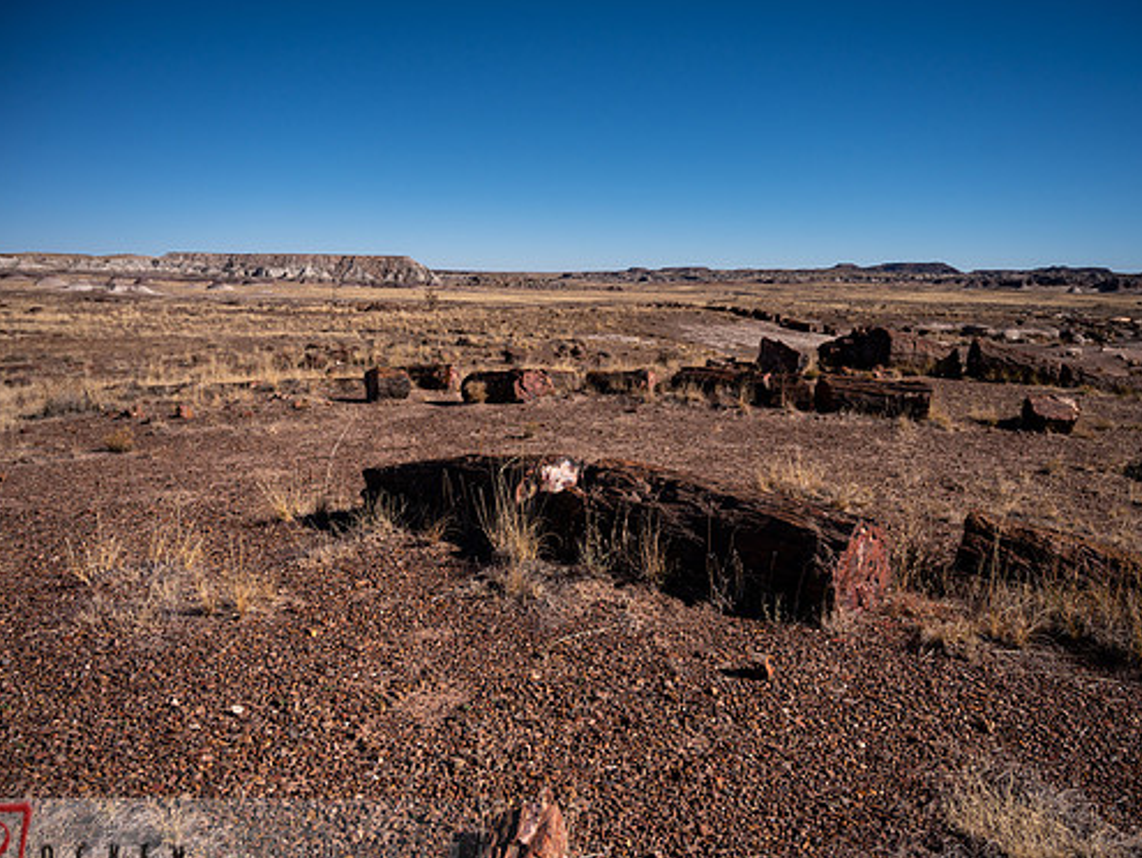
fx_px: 891
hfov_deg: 65.2
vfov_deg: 51.4
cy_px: 443
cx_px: 600
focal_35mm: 27
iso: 200
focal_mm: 24
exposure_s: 1/4000
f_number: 4
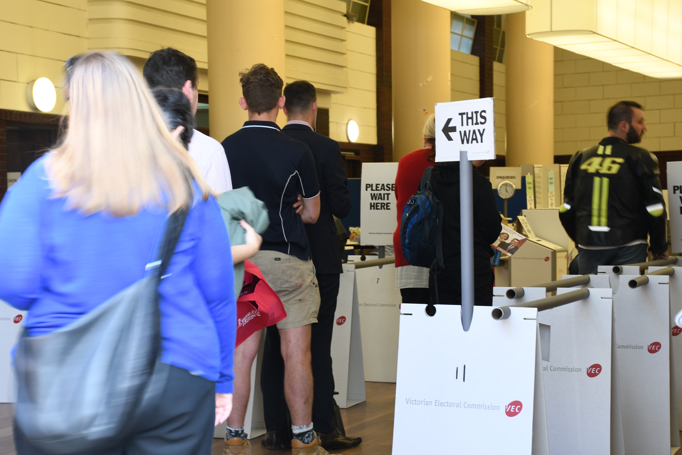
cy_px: 228
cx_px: 341
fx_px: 1478
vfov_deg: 17.5
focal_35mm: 78
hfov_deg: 26.0
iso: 100
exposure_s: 1/6
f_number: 8
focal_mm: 52
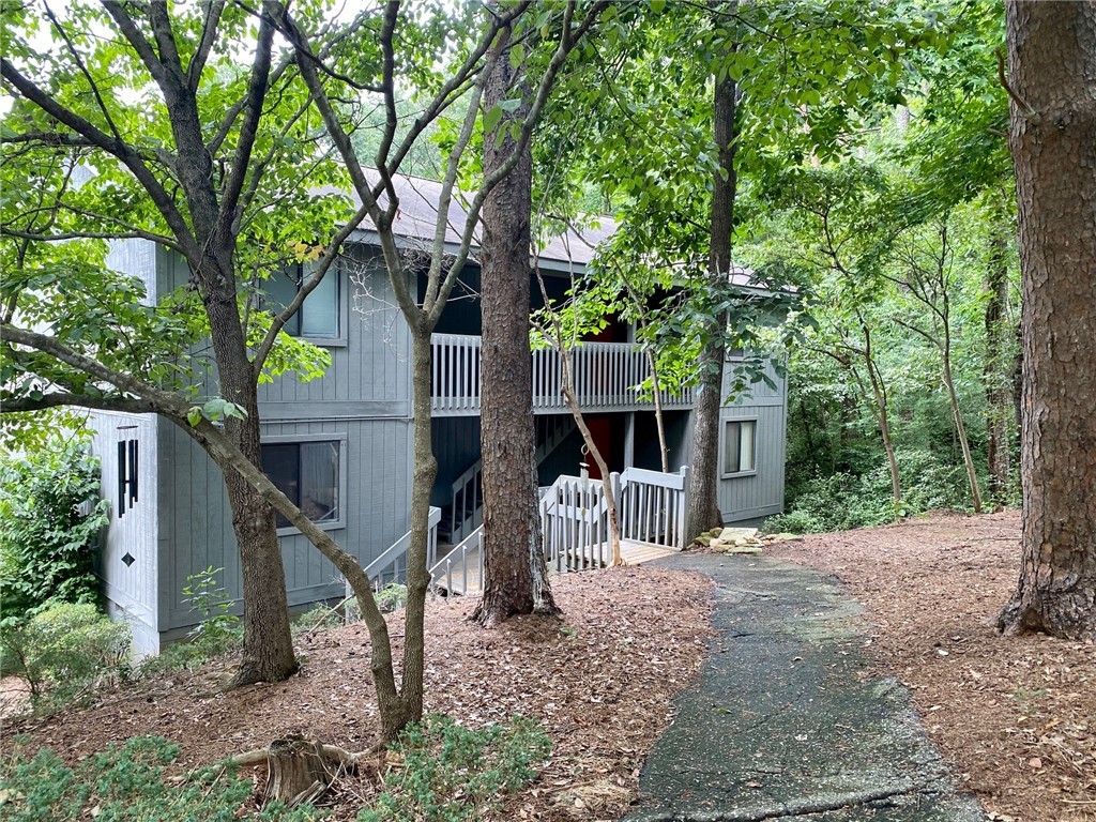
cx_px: 548
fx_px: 823
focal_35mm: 26
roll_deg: -0.8
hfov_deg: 67.3
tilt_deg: -3.9
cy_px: 411
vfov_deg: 53.1
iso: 125
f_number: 1.8
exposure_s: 1/121
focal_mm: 4.25
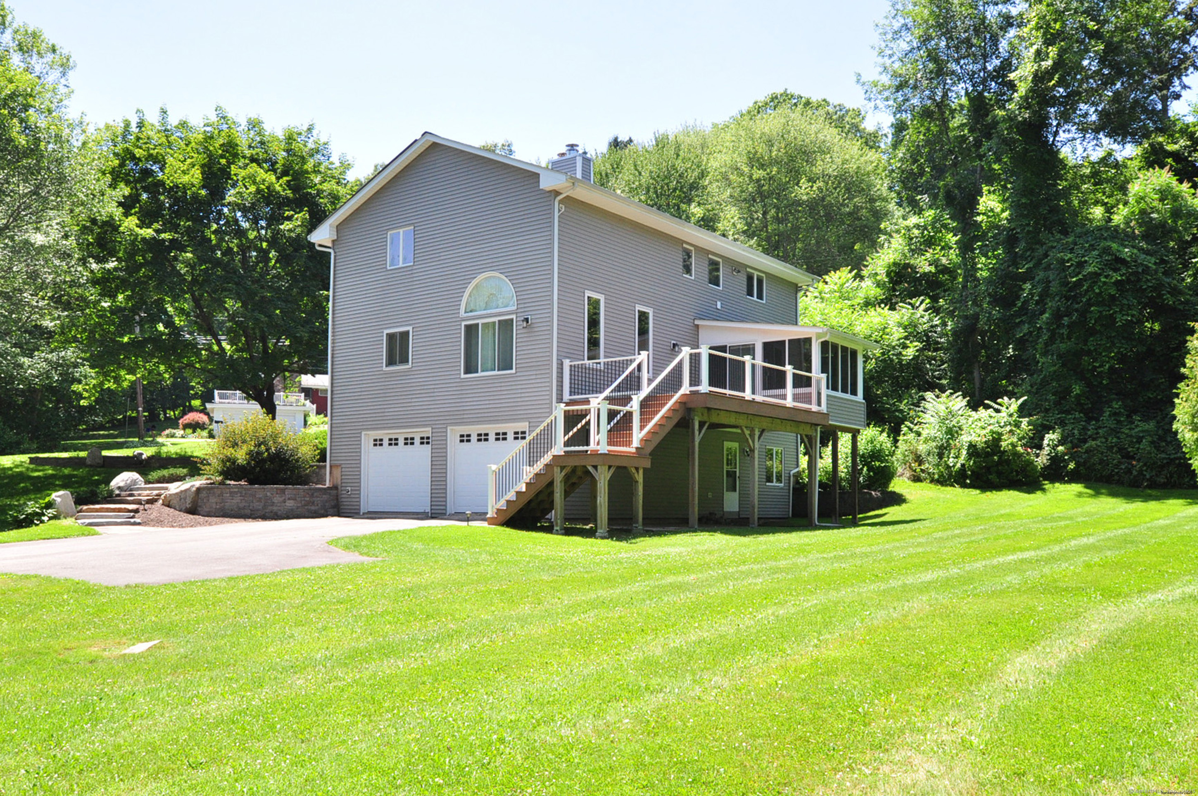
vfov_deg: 50.3
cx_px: 599
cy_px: 398
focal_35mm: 26
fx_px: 848
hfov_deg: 70.5
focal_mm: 17
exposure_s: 1/400
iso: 640
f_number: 8
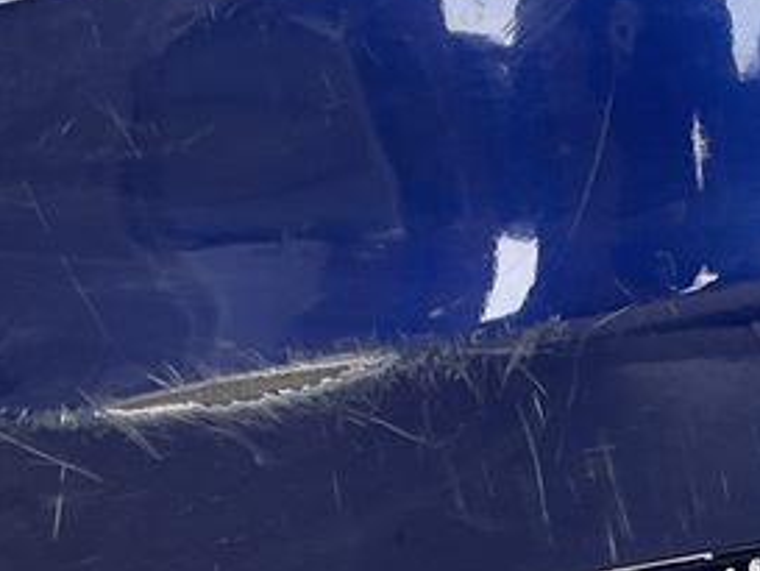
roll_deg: +5.1
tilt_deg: -16.1
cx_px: 682
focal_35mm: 107
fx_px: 2350
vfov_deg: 13.8
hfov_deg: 18.1
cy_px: 432
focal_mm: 3
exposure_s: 1/120
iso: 40
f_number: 1.8
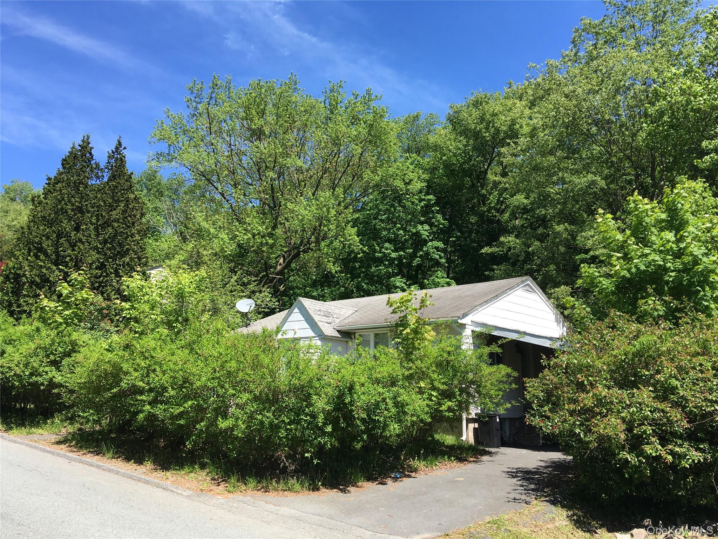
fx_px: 602
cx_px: 359
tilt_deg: +12.9
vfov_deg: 48.2
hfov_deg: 61.7
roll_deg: +0.1
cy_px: 270
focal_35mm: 29
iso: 25
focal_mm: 4.15
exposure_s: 1/718
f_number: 2.2
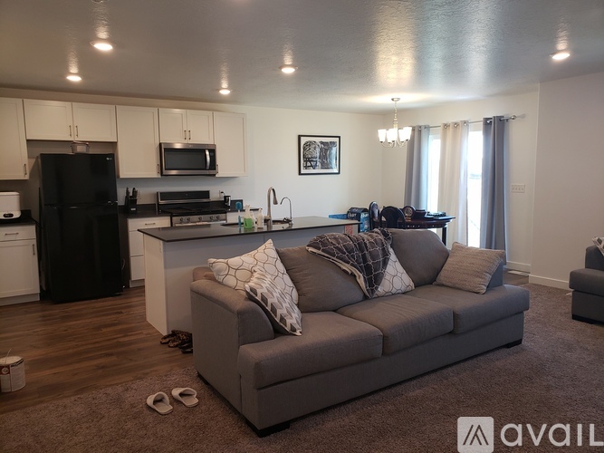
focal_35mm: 26
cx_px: 302
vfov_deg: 53.0
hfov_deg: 67.3
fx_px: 454
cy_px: 226
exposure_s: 1/60
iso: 160
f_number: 2.4
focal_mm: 4.3
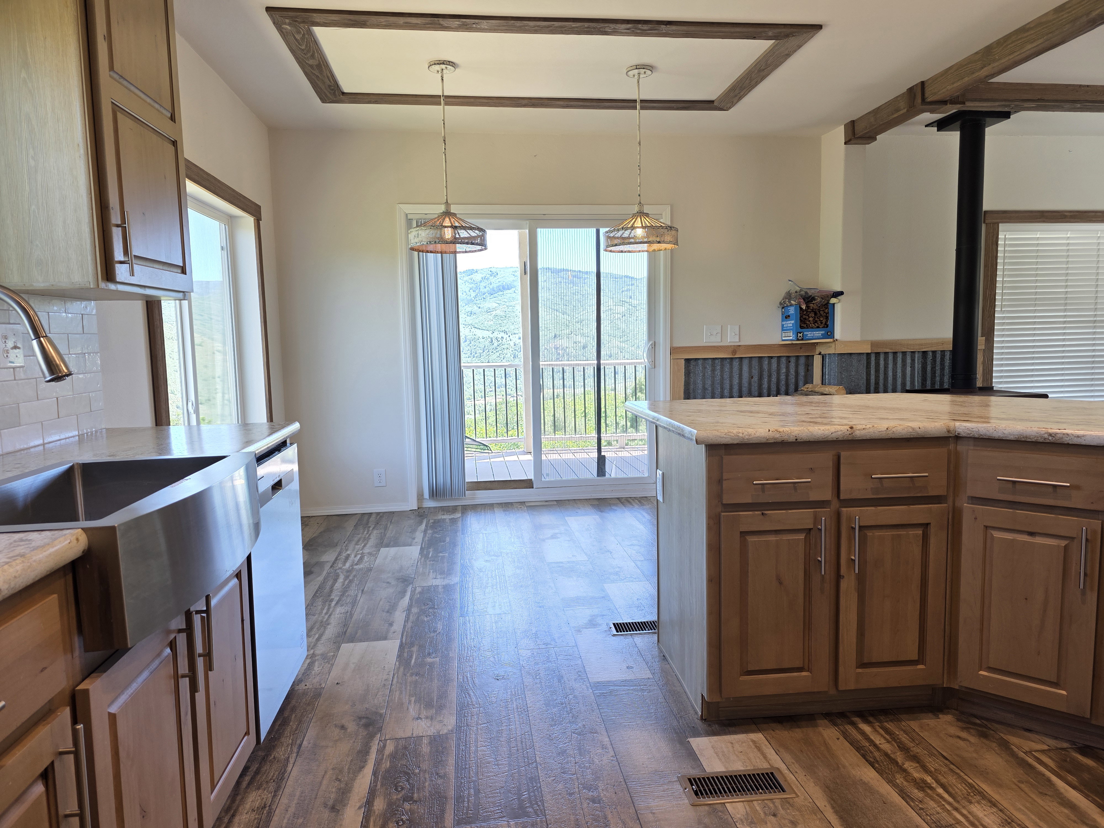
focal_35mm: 23
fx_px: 734
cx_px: 552
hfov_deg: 73.9
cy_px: 414
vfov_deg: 58.9
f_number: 1.7
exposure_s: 1/120
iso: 64
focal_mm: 6.3
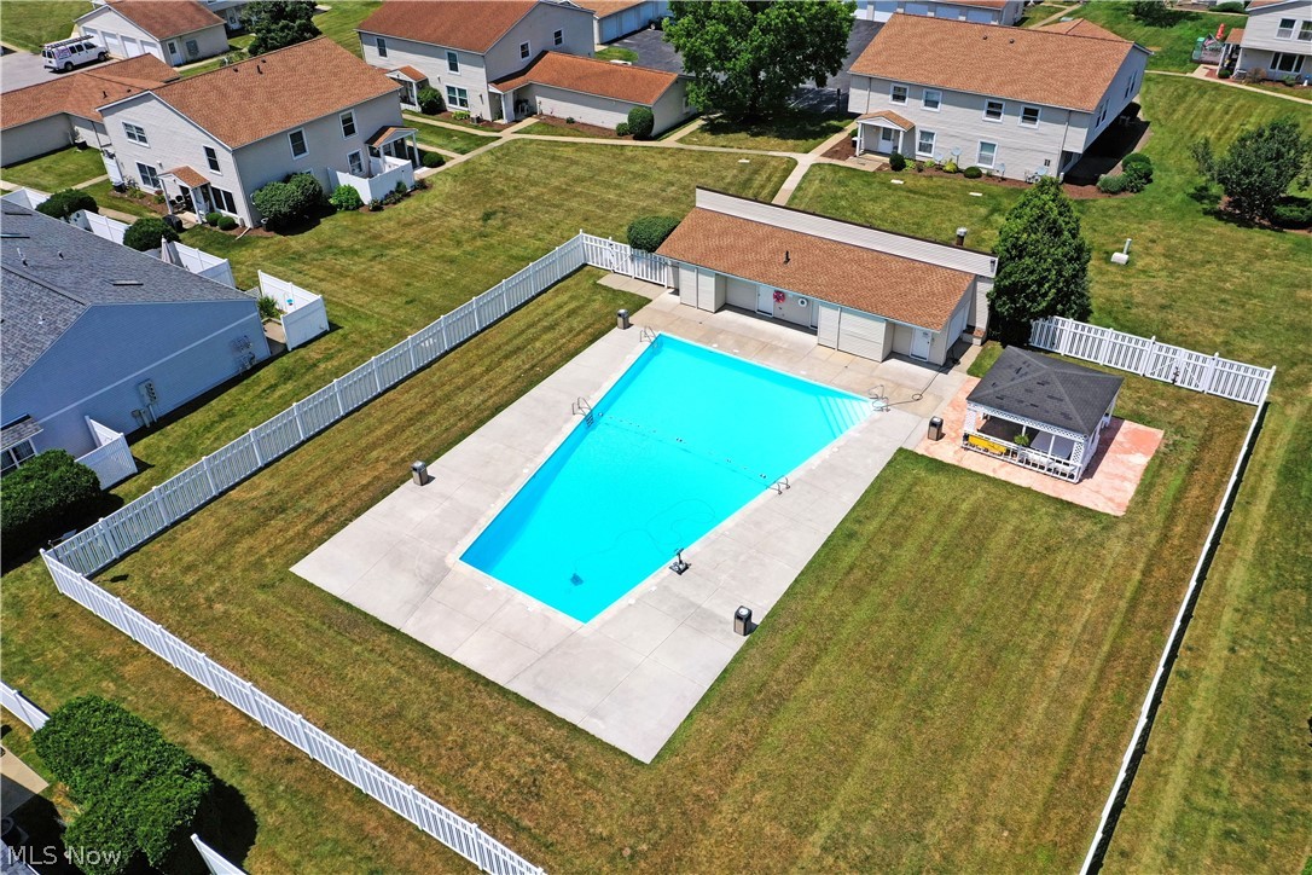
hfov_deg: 65.5
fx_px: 1020
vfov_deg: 46.4
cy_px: 438
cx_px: 656
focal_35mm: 28
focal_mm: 10.26
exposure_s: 1/800
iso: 100
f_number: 7.1
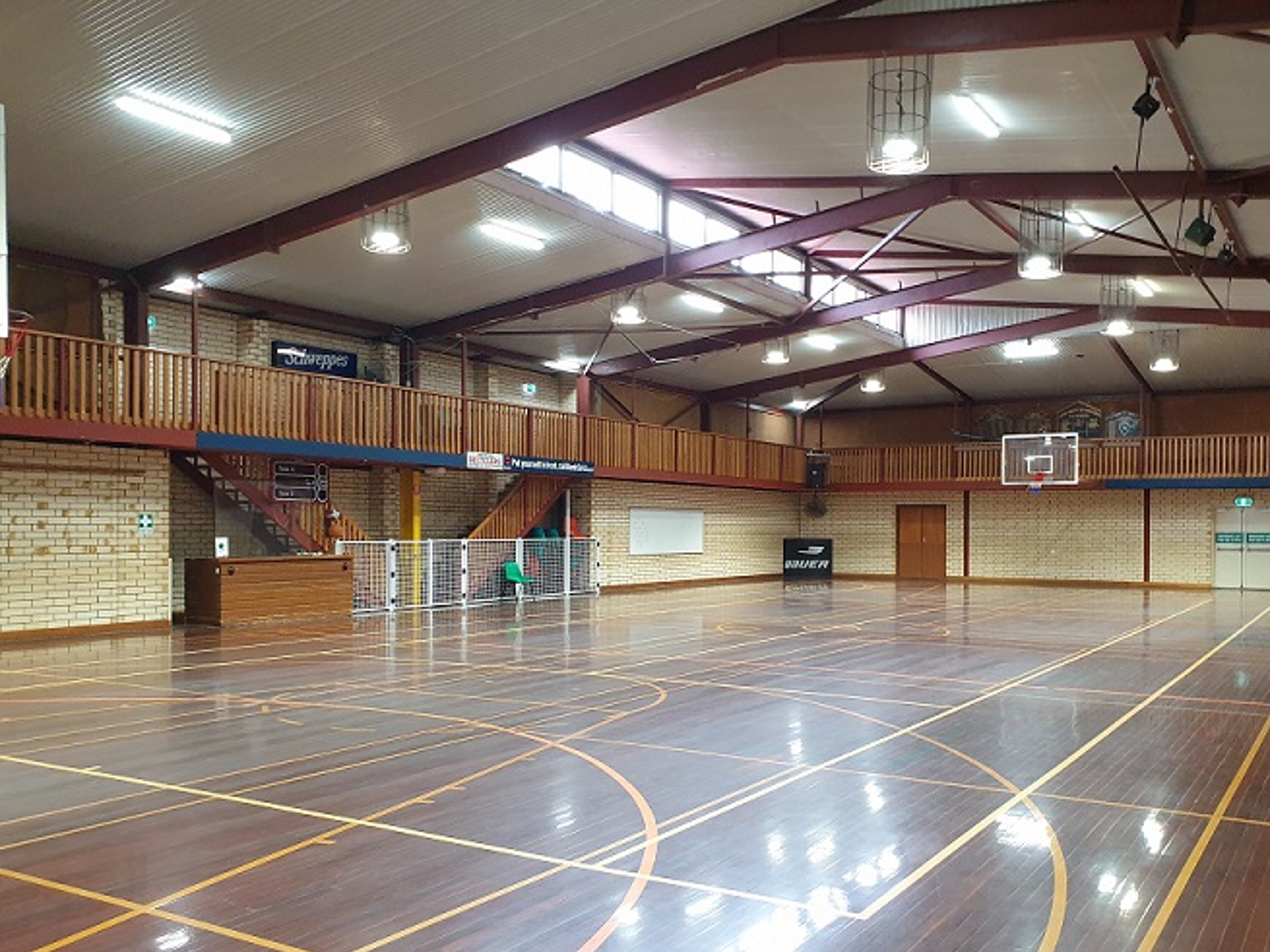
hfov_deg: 59.8
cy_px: 538
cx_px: 702
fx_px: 1100
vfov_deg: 46.7
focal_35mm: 30
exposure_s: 1/33
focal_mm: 4.3
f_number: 2.4
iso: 320
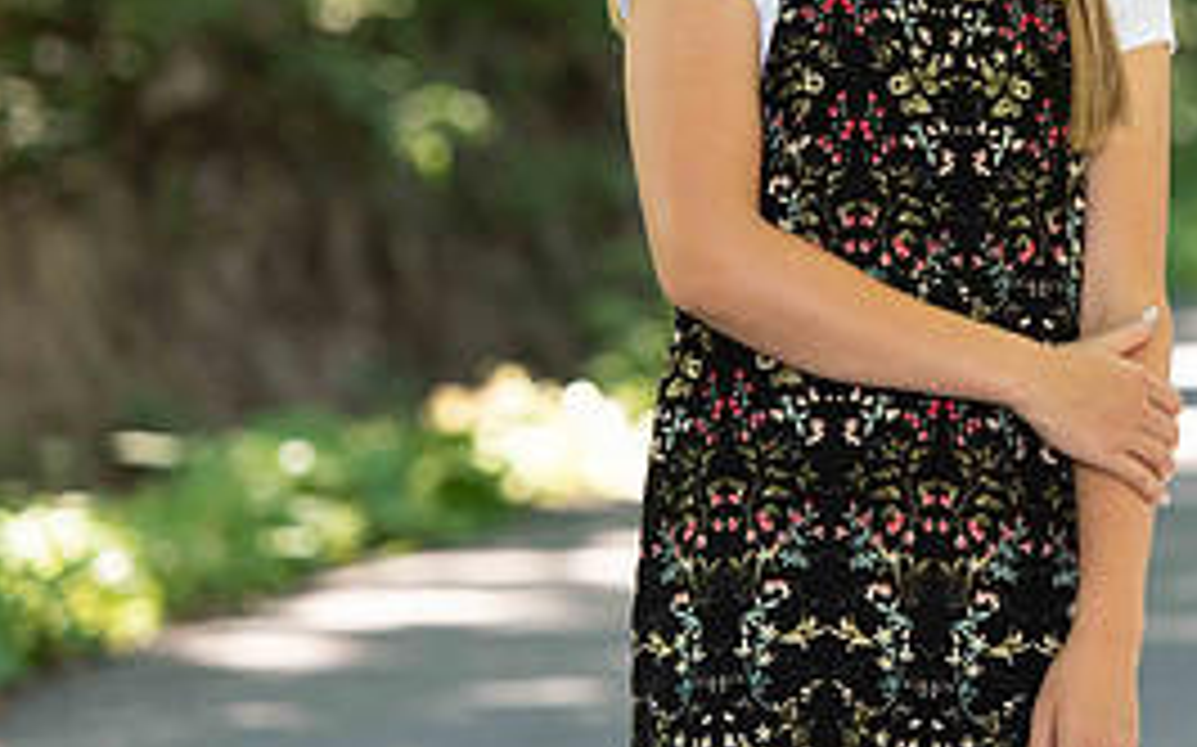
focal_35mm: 311
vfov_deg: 4.2
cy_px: 61
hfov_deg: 6.7
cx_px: 1116
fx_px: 10141
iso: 640
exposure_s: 1/200
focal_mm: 140
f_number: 3.5
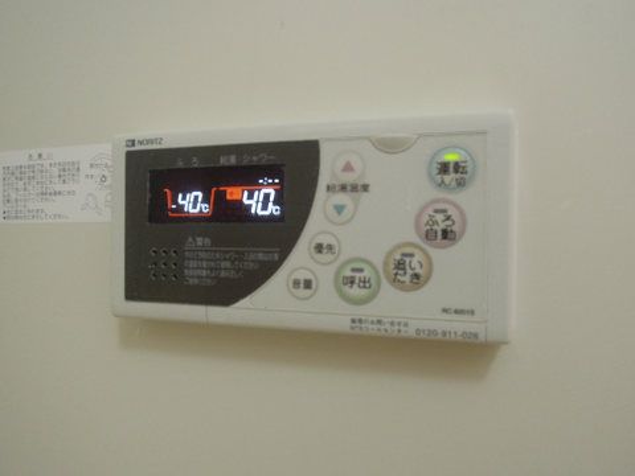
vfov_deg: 56.8
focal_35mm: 24
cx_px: 318
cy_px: 238
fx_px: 440
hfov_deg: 71.6
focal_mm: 4.3
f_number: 2.8
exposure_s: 1/30
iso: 400
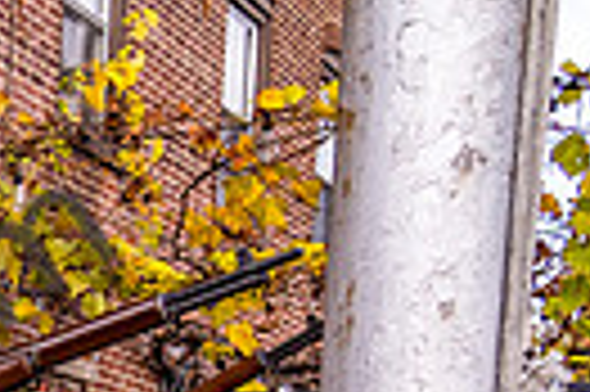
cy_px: 714
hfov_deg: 14.0
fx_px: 2030
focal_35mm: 124
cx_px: -576
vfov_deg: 10.4
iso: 800
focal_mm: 28
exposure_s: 1/640
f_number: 6.3
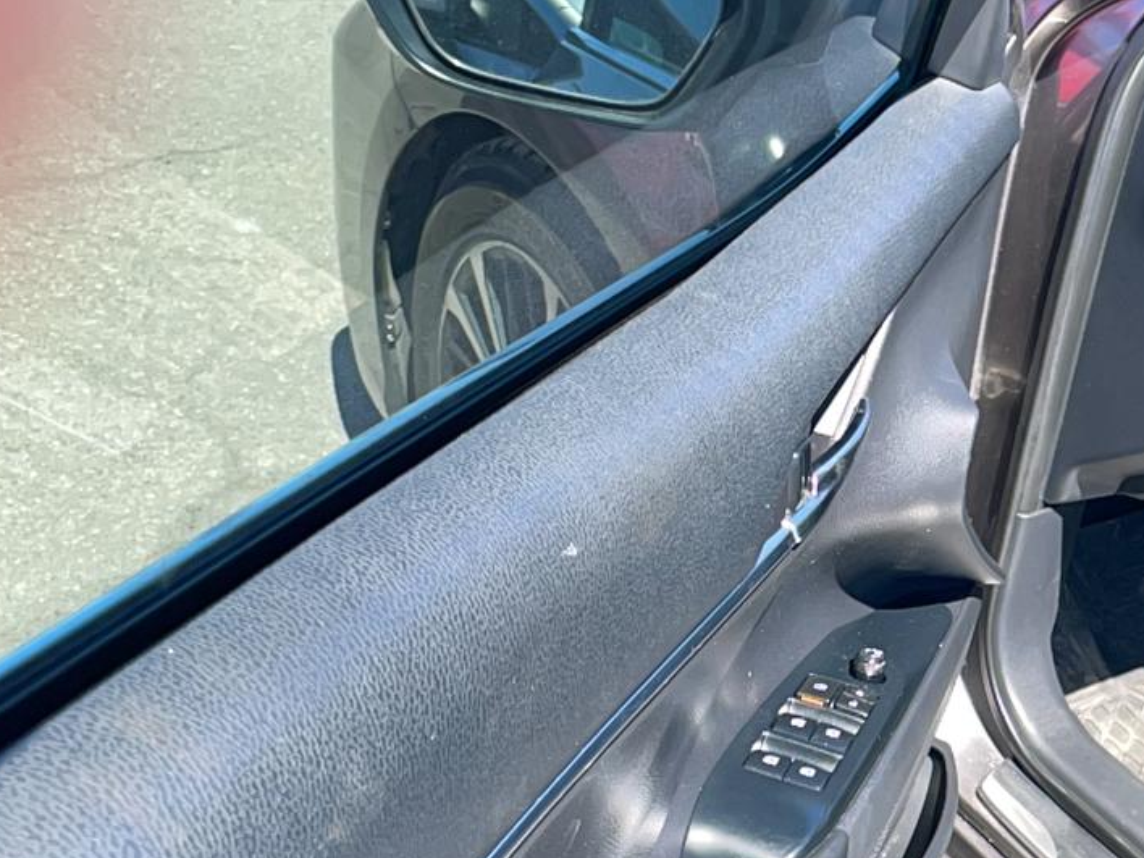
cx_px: 936
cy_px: 645
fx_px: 1553
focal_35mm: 47
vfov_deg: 30.4
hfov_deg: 38.7
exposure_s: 1/525
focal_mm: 4.2
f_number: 1.6
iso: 32
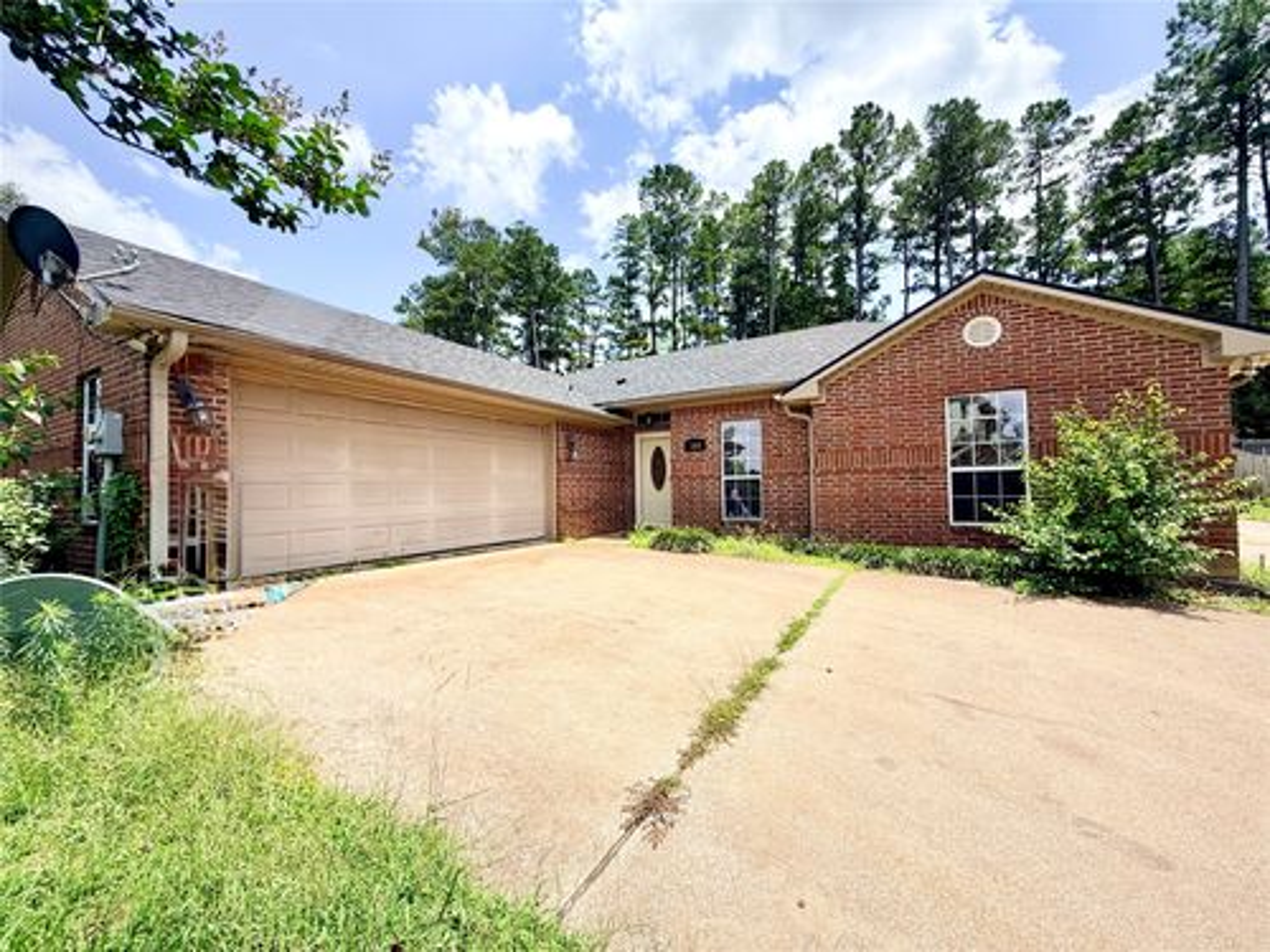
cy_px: 476
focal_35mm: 14
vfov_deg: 85.7
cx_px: 635
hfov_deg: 102.1
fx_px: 514
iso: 20
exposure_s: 1/1050
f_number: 2.2
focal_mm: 2.22
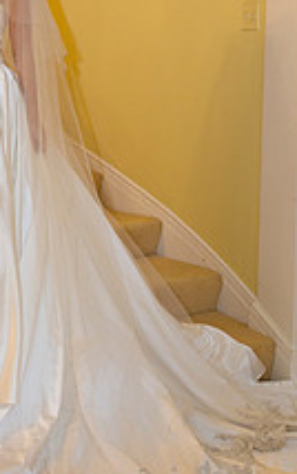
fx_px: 996
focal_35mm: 77
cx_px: 50
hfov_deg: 16.8
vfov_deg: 26.6
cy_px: 157
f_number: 5.6
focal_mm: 36
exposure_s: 1/60
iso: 1250
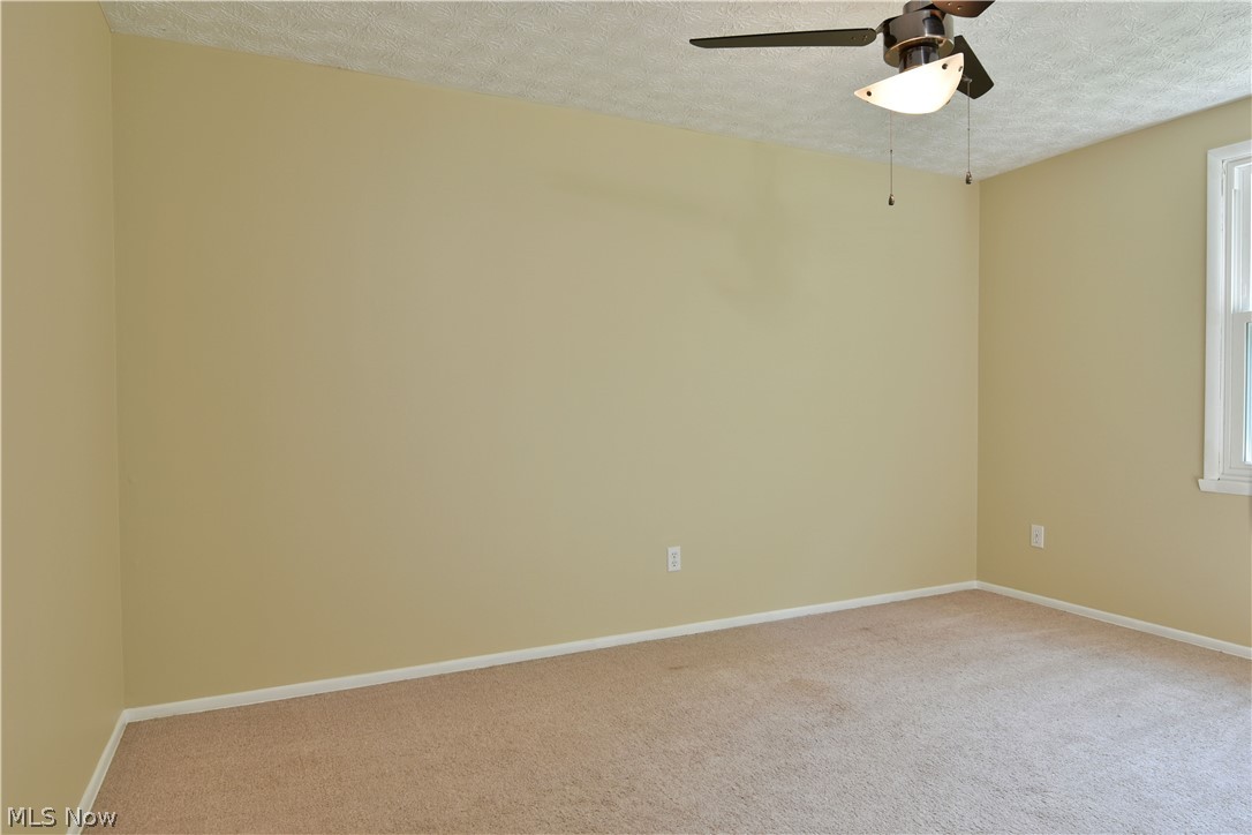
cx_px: 626
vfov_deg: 59.5
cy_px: 418
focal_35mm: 21
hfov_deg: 81.2
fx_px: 730
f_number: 4.5
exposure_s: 1/25
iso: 200
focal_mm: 14
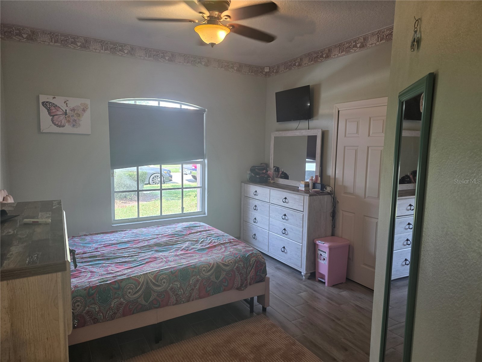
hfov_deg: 73.9
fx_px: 320
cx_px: 241
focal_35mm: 23
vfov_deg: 58.9
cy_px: 181
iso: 160
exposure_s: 1/120
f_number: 1.7
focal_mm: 6.3
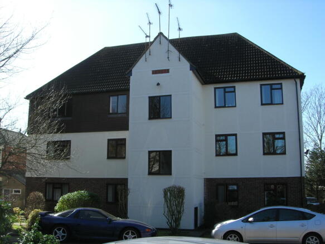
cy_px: 122
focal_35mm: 38
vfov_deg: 37.7
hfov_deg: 49.0
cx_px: 162
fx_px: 357
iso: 64
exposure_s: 1/264
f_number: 4.8
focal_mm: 7.8
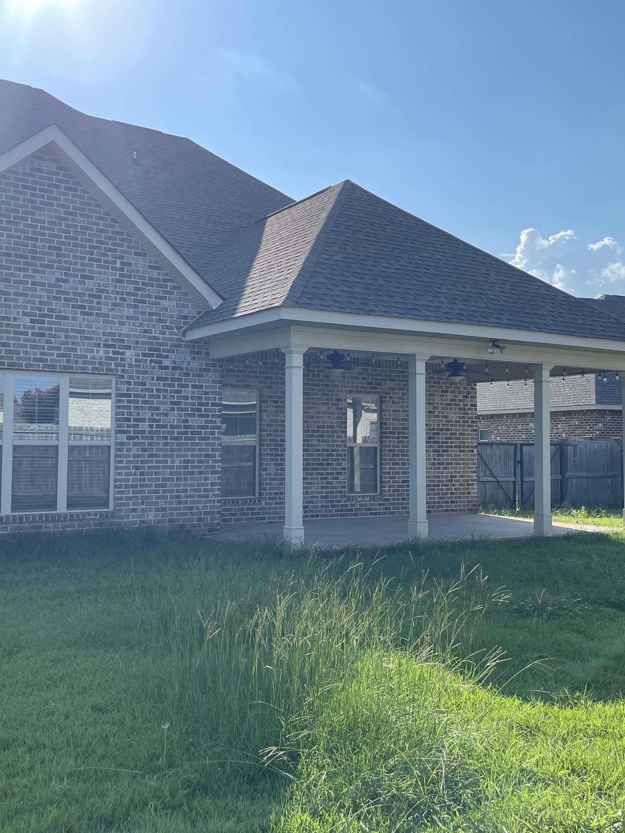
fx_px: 842
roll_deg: -0.4
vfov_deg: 52.6
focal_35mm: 35
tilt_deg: +2.9
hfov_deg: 40.6
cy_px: 415
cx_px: 264
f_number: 1.6
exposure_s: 1/2618
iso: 32
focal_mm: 4.2
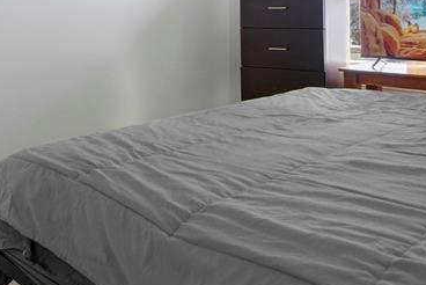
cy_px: 13
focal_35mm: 39
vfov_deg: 32.1
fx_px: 462
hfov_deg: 49.1
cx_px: 161
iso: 3200
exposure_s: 1/5000
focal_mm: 14
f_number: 8
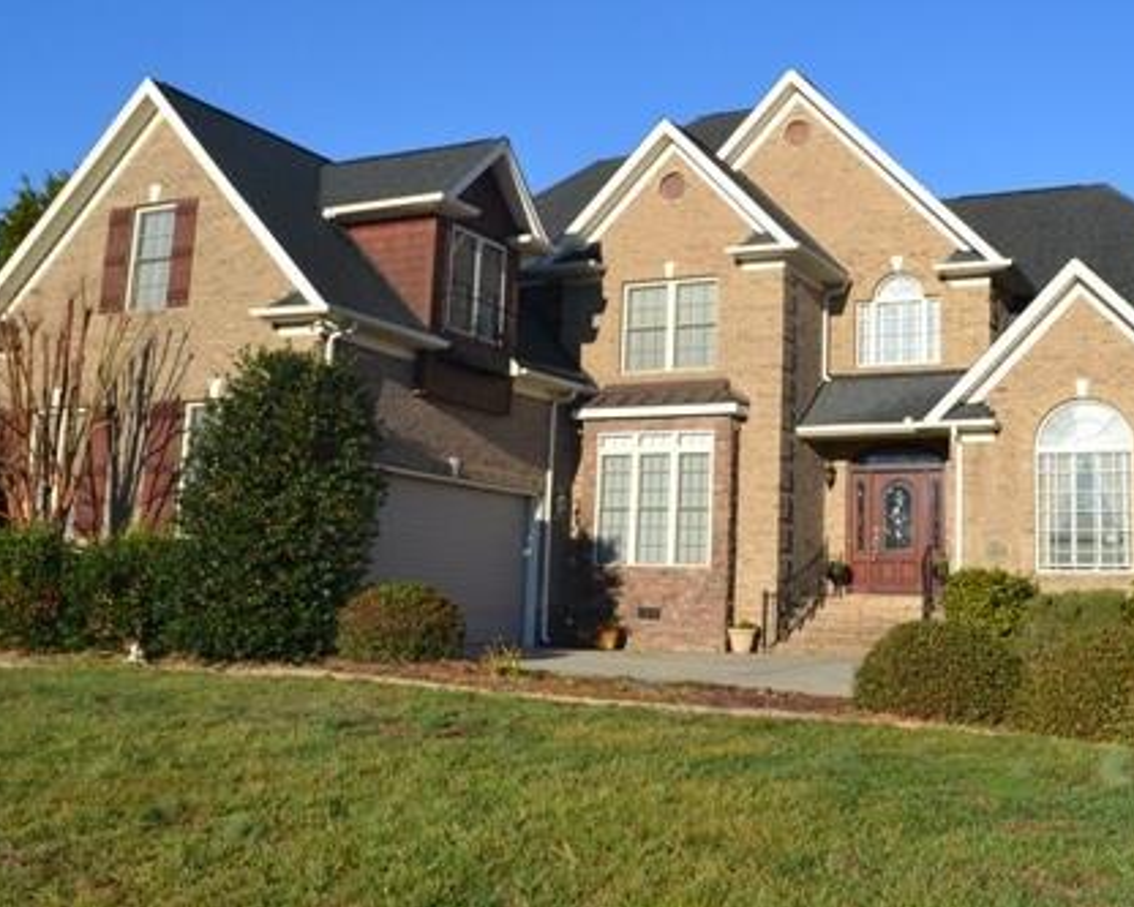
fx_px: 1309
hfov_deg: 46.3
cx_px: 728
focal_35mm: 39
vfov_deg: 38.1
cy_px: 358
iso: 100
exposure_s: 1/250
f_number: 8
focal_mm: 18
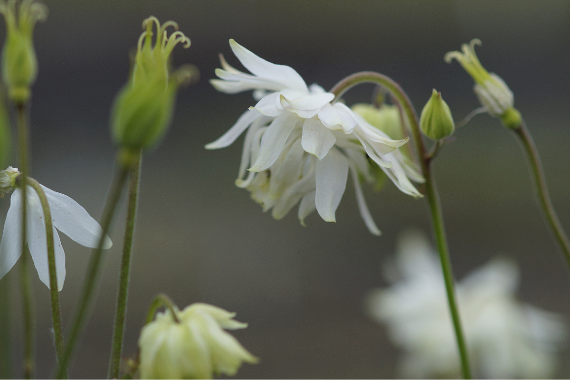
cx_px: 285
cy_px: 190
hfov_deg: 13.7
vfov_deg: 9.1
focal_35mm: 150
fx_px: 2375
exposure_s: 1/160
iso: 125
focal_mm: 100
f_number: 4
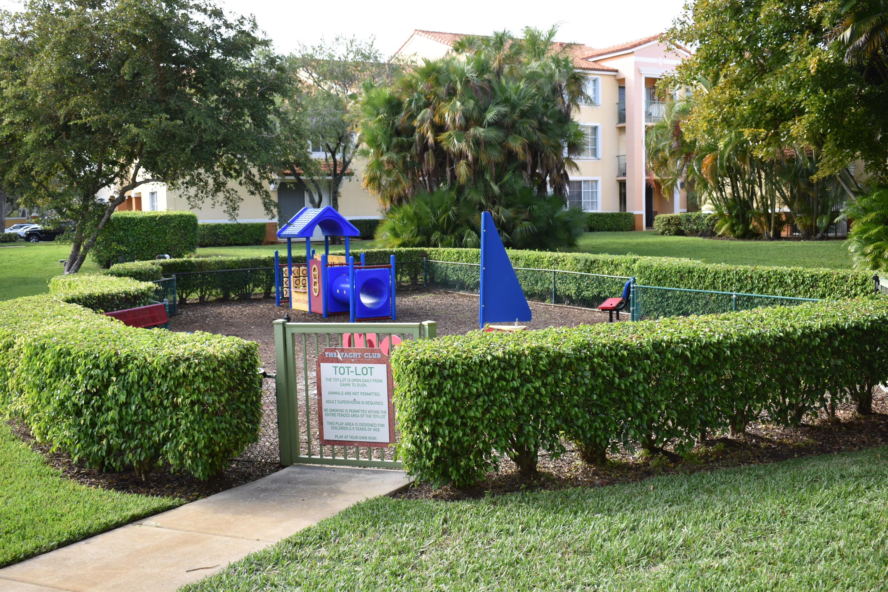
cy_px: 296
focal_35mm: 39
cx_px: 444
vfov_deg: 34.2
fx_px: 962
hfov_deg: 49.6
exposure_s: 1/250
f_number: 5.6
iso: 280
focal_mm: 26
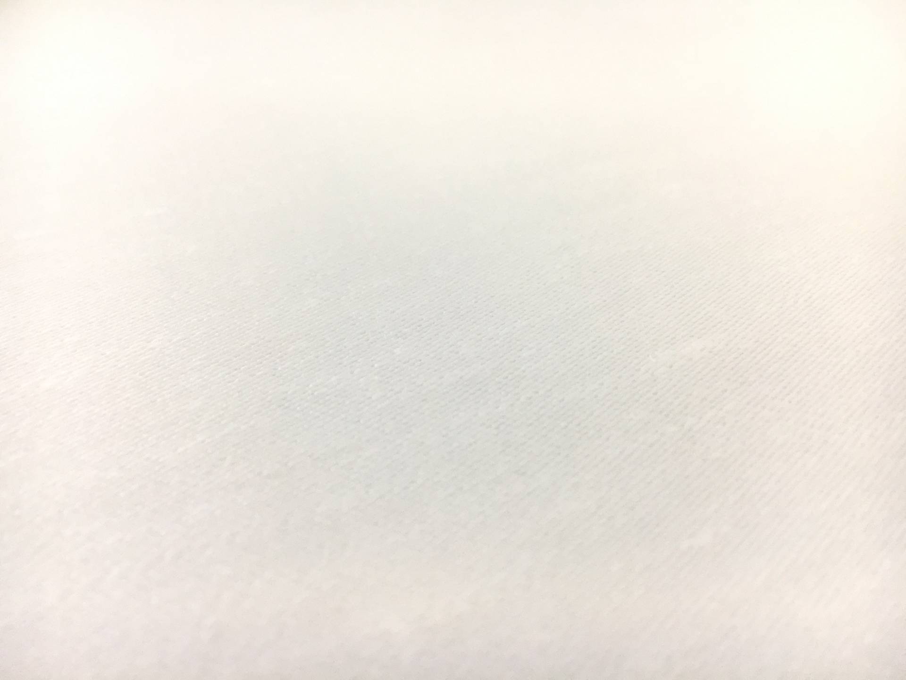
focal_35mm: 29
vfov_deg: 48.2
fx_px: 759
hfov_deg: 61.7
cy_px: 340
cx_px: 453
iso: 160
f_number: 2.2
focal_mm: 4.15
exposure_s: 1/180
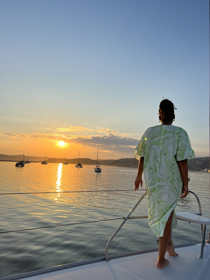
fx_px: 210
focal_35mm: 26
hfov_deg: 53.1
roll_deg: -2.0
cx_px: 105
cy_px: 140
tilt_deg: +8.0
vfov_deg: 67.3
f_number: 1.5
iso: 50
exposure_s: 1/4630
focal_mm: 5.7
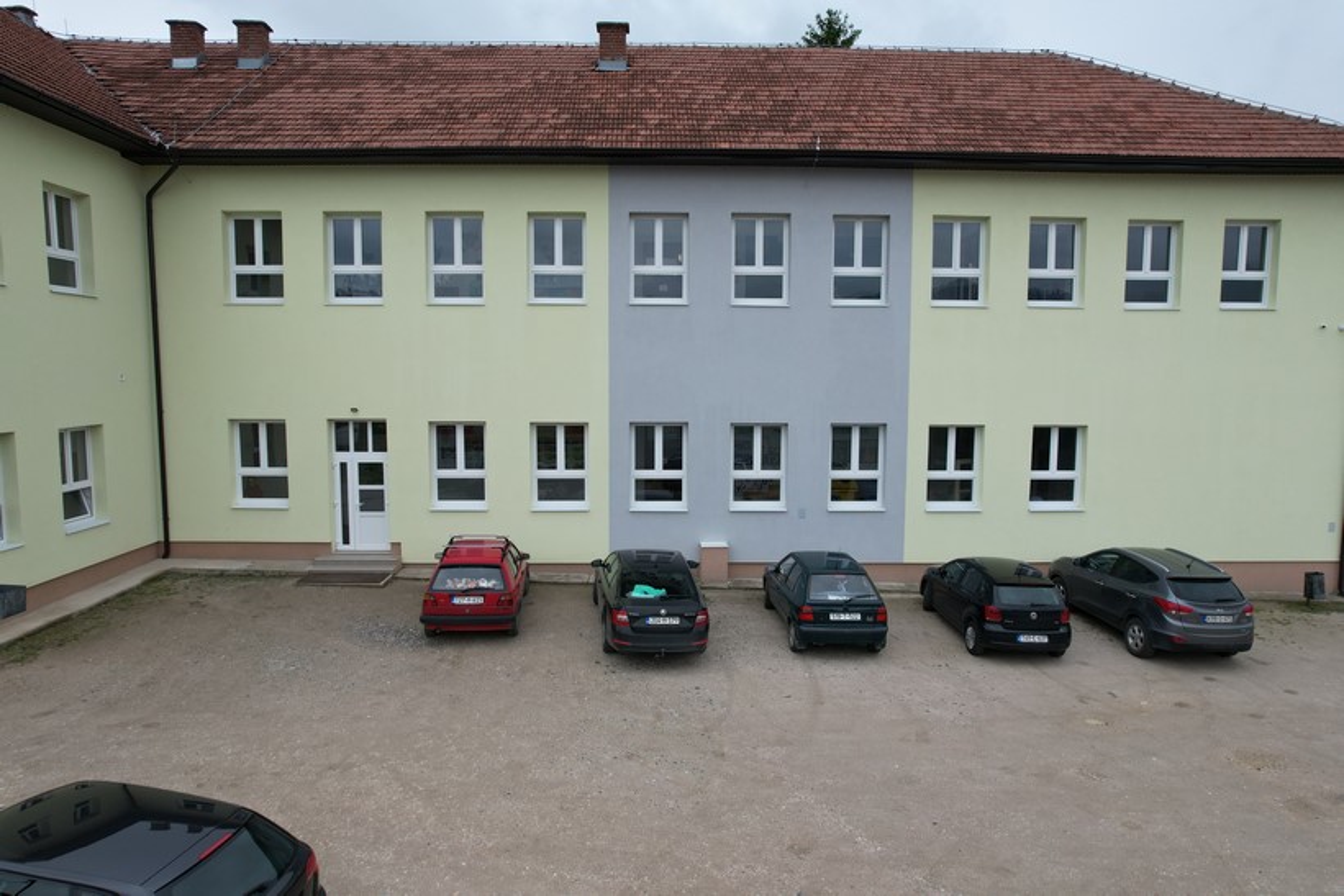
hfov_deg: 78.6
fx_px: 821
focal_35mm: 22
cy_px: 448
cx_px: 672
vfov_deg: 57.2
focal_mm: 8.38
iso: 100
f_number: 2.8
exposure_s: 1/1250
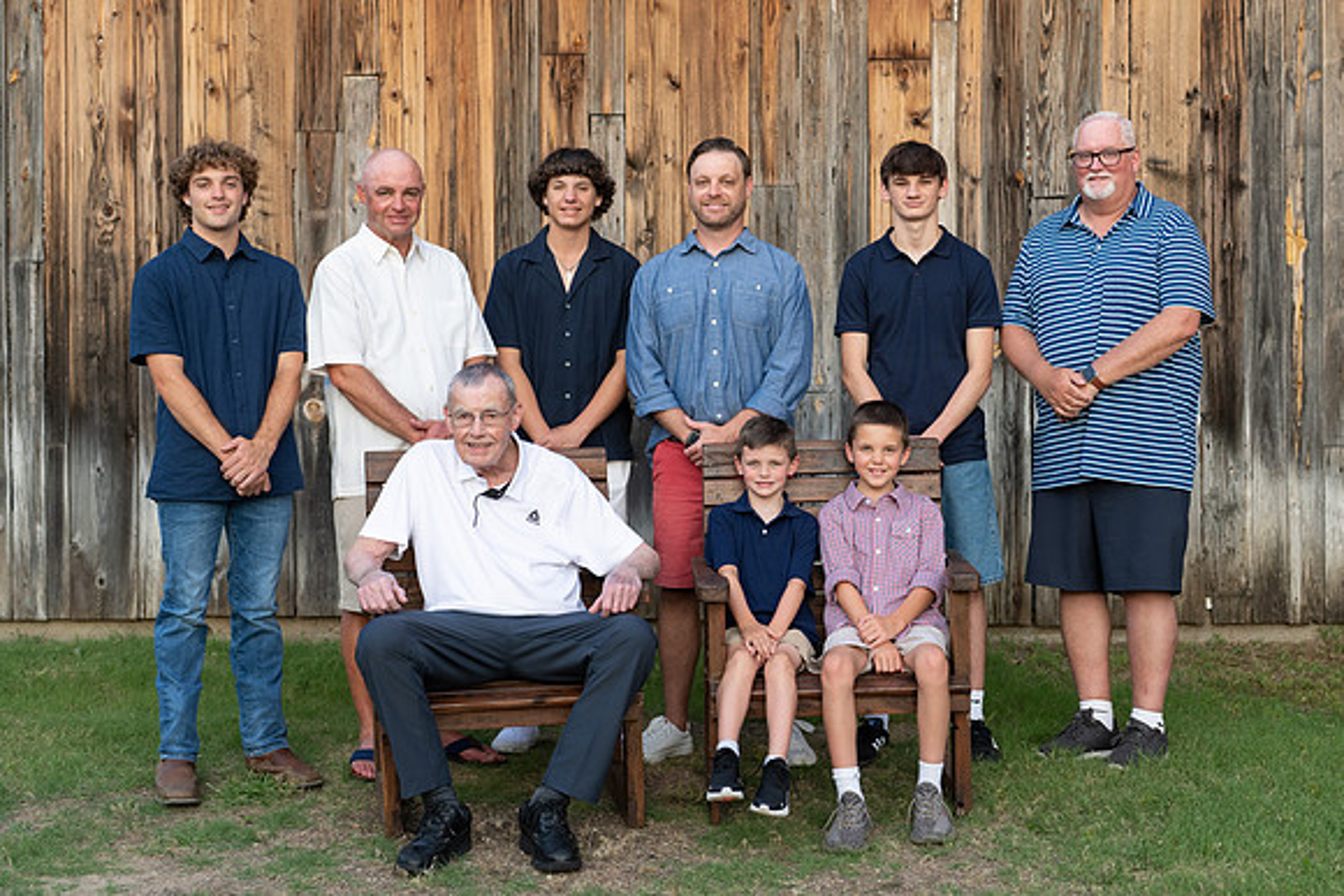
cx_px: 727
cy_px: 390
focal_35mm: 61
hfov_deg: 32.9
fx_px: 2273
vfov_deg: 22.3
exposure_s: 1/500
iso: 200
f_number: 2.8
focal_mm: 50
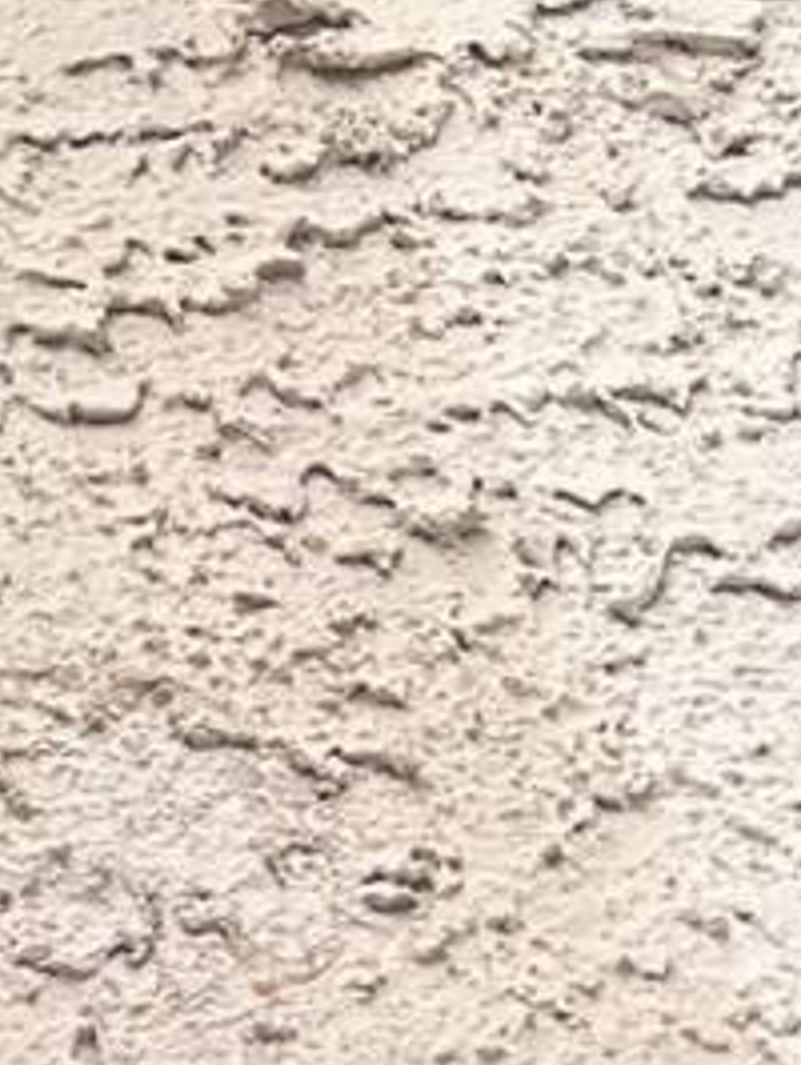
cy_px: 1177
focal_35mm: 150
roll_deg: +0.3
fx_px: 4621
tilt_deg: +41.5
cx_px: -1418
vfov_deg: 12.9
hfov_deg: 8.6
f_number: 1.5
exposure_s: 1/924
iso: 50
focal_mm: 5.7
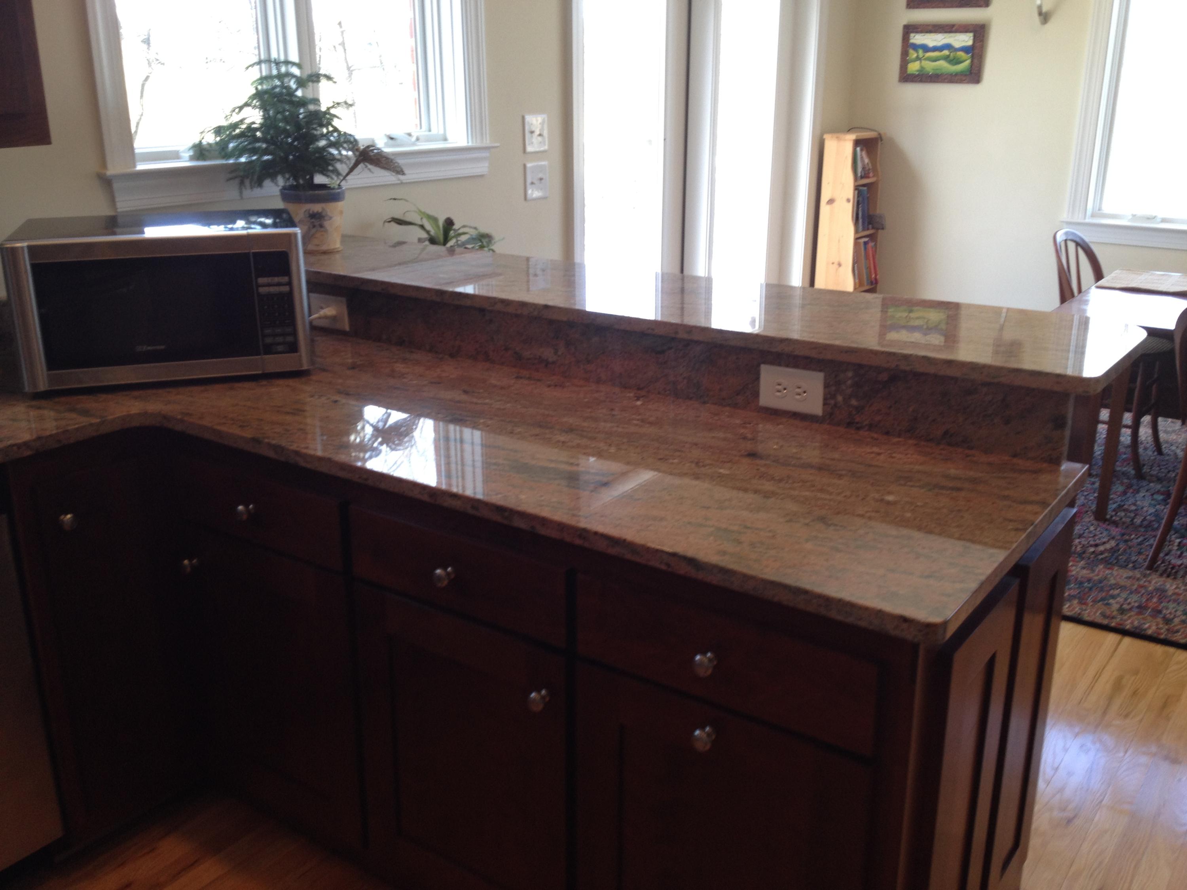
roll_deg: +0.8
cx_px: 594
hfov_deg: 52.6
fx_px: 1200
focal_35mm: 35
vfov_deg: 40.7
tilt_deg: -19.7
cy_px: 445
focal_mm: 4.28
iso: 50
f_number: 2.4
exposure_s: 1/40
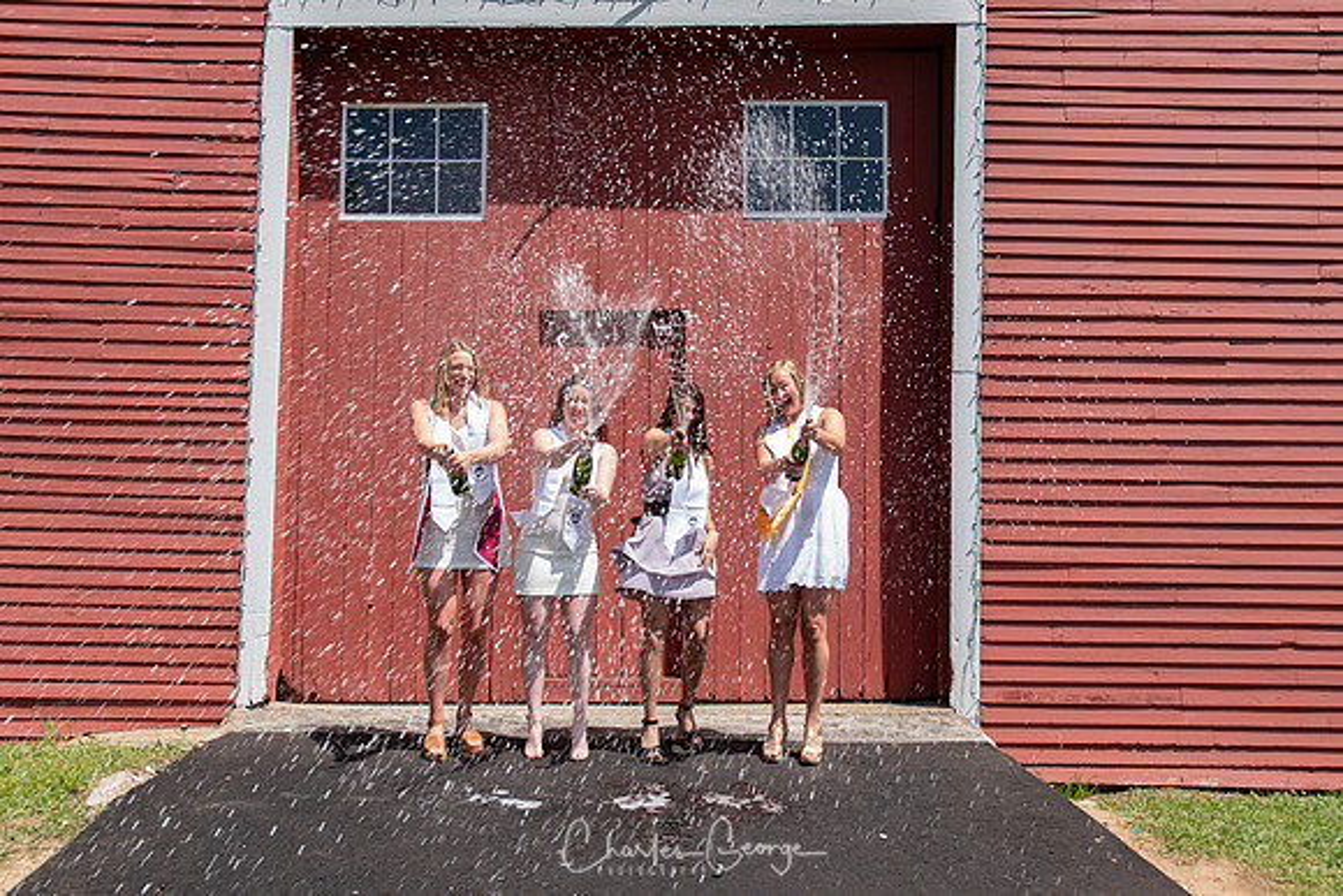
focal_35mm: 38
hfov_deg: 51.2
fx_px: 1401
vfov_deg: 35.5
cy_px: 448
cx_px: 672
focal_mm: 25
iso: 100
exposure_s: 1/250
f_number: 5.6
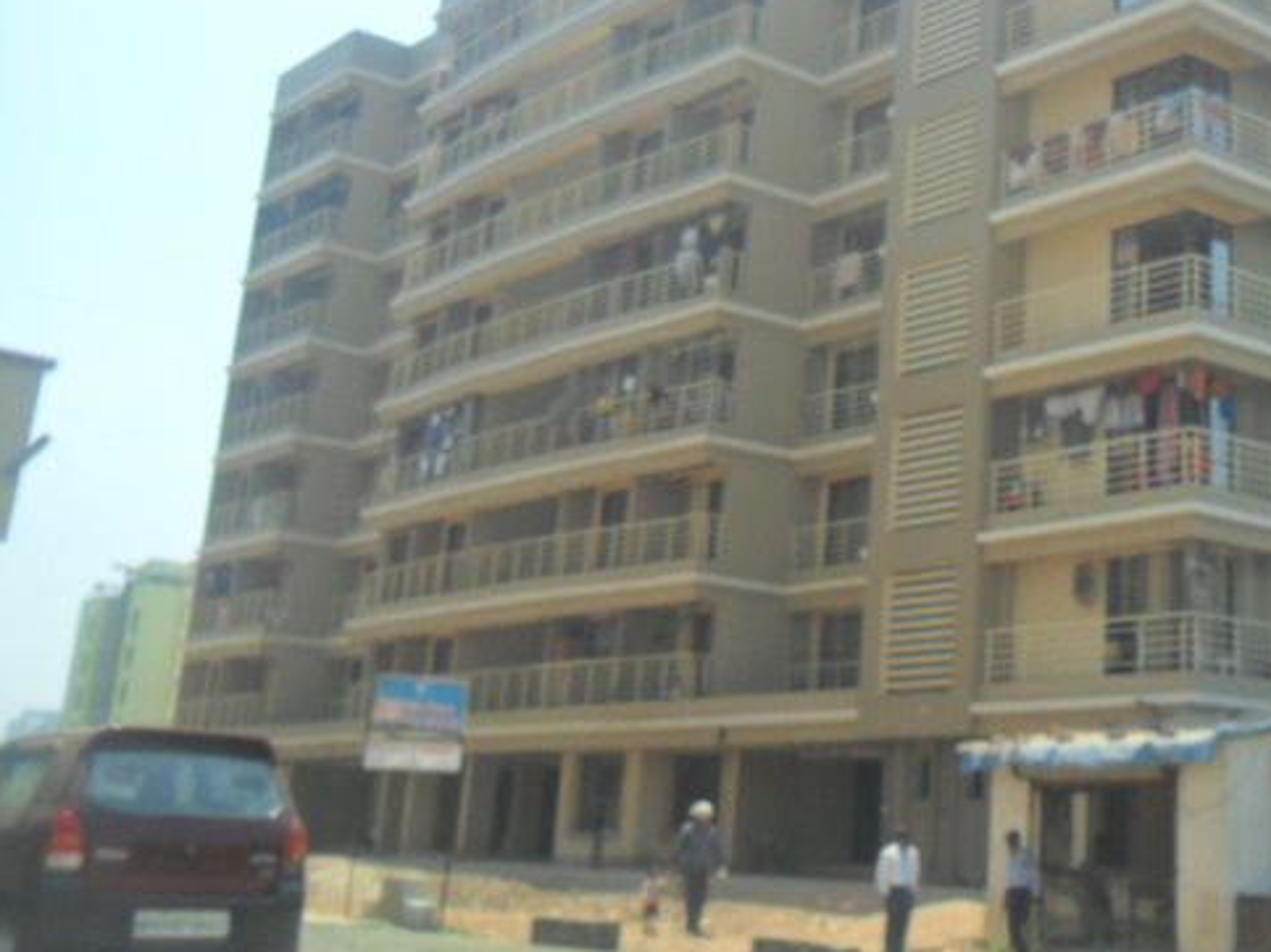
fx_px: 1946
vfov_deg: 27.2
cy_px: 250
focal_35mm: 53
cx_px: 1047
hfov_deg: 34.9
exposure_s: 1/750
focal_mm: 5.7
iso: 100
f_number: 3.7
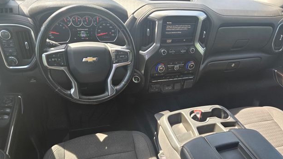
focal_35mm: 26
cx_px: 137
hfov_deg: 71.9
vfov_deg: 43.8
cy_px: 105
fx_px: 195
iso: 40
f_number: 1.8
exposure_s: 1/180
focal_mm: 5.4
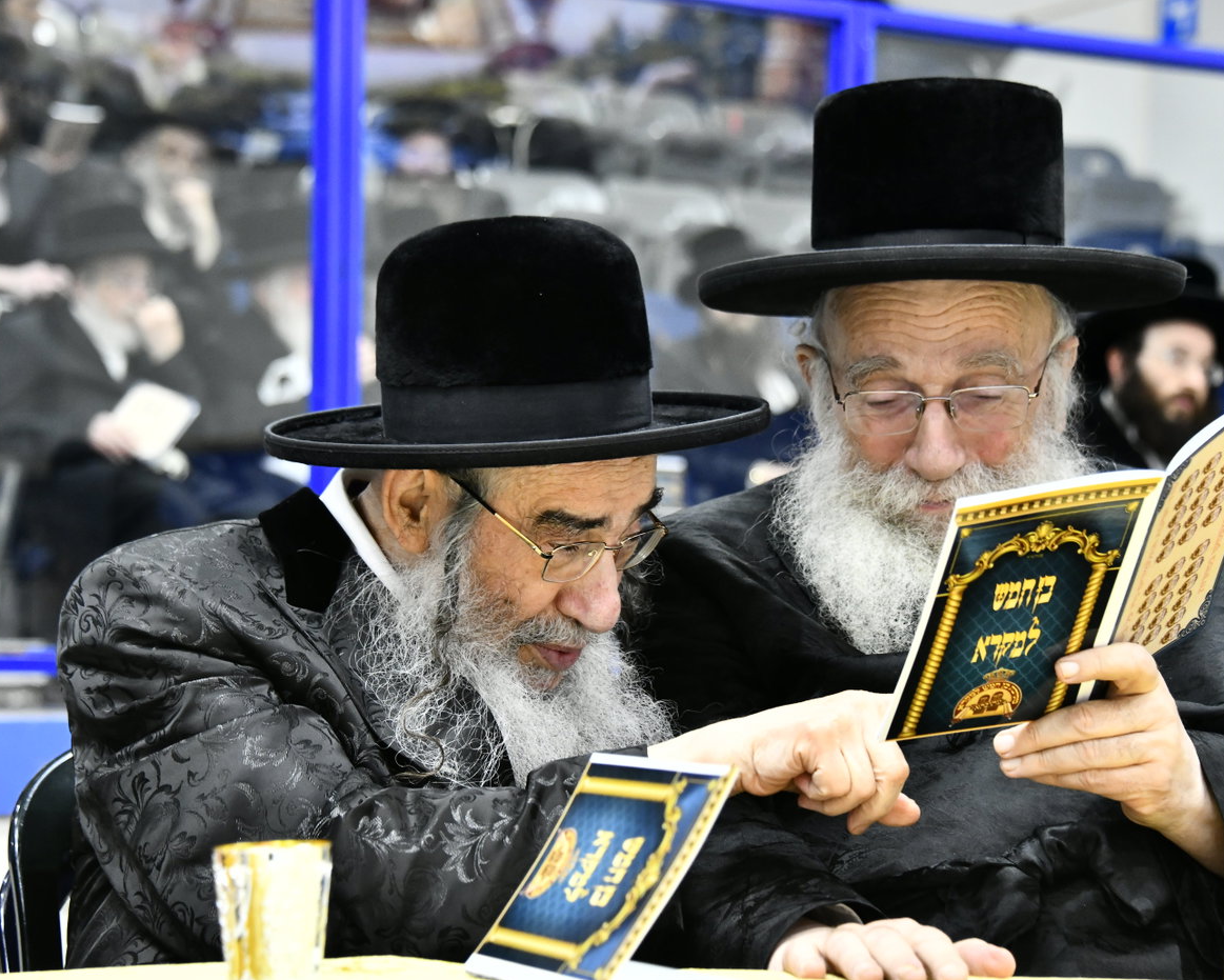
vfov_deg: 16.0
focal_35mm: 96
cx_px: 587
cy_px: 490
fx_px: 3479
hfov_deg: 20.0
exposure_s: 1/160
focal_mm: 85
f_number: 5.6
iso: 2000
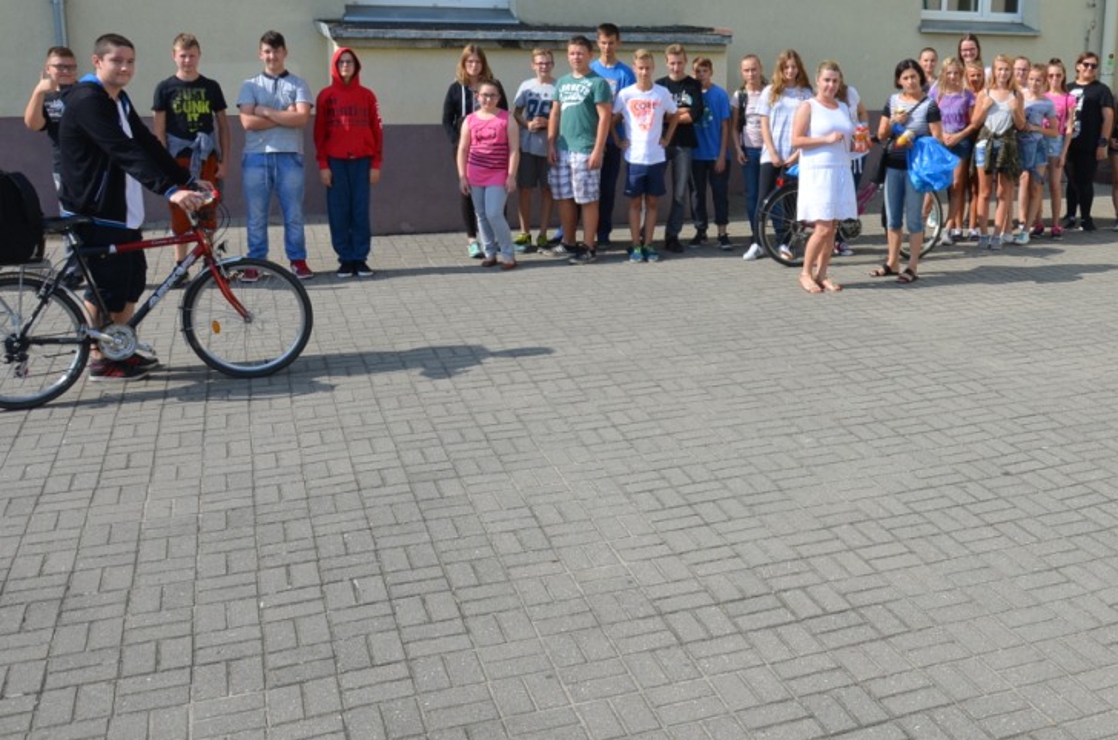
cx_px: 713
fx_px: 1178
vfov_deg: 34.7
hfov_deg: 50.2
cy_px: 273
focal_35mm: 38
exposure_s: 1/250
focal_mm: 18
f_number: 8
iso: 110
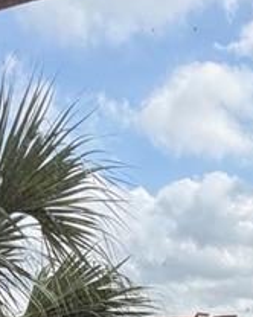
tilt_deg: -12.1
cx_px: 303
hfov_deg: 18.4
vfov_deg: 20.1
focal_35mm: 79
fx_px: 741
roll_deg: +2.7
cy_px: 500
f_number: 2.2
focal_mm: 2.22
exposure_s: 1/901
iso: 20
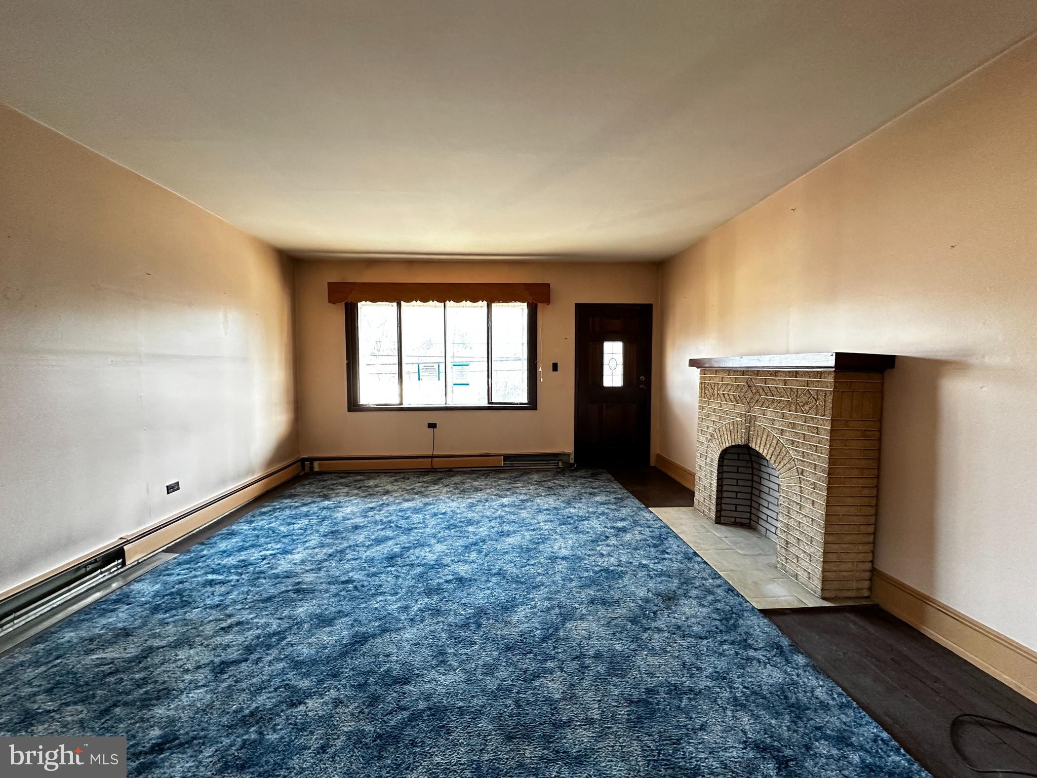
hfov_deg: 102.1
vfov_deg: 85.7
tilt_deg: -2.6
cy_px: 389
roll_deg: +0.1
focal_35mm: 14
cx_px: 518
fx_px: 419
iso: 500
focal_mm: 2.22
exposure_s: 1/60
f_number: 2.2
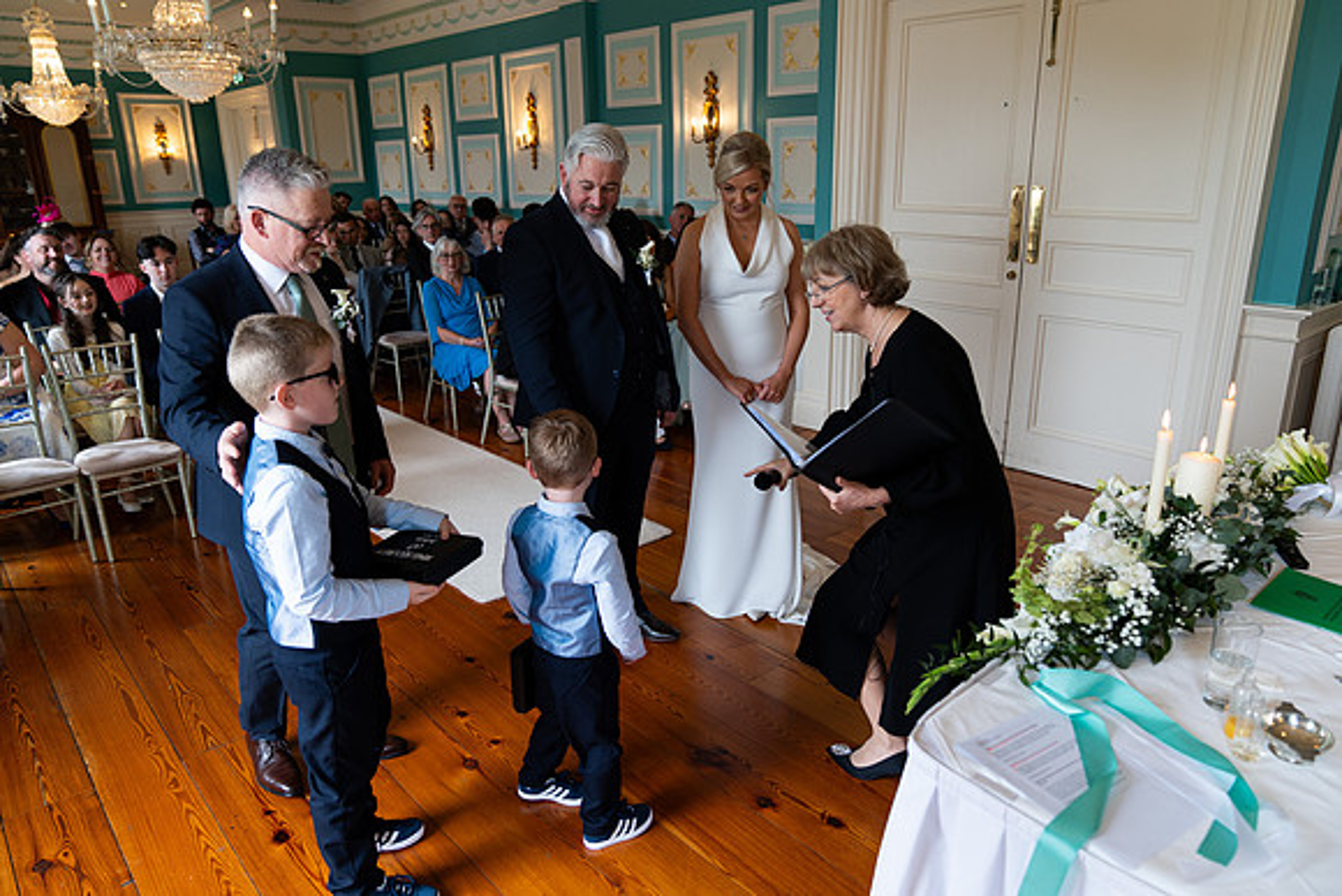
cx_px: 671
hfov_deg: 73.7
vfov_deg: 53.2
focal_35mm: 24
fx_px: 895
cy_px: 448
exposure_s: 1/160
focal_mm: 24
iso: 400
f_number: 2.8
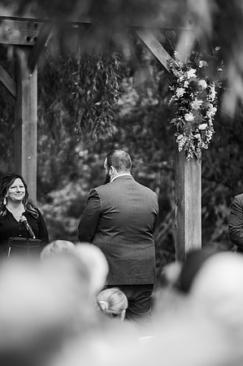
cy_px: 183
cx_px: 122
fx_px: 2030
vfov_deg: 10.3
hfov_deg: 6.9
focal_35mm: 200
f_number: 2.8
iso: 400
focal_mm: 200
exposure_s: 1/1000
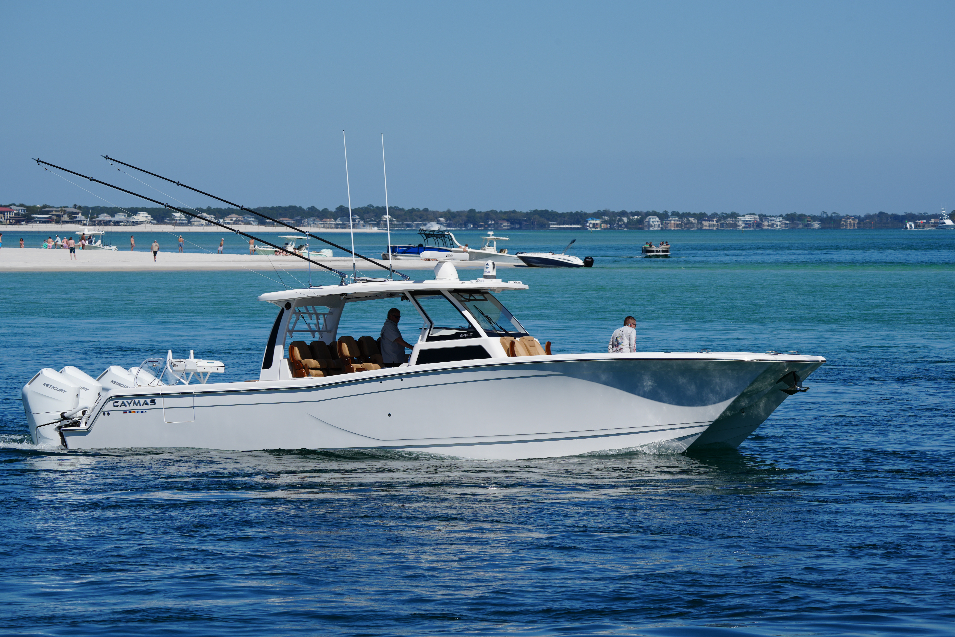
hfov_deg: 10.3
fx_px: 5305
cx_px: 478
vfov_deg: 6.9
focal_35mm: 200
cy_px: 318
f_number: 11
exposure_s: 1/400
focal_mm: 200
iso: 100
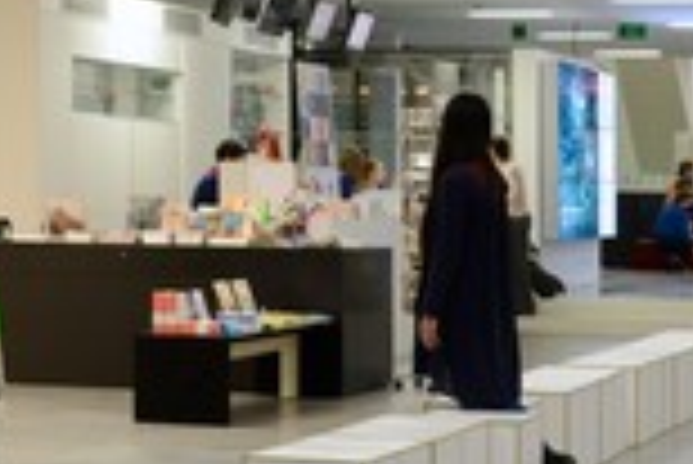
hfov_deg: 16.6
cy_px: 333
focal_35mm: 123
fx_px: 2370
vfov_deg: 11.2
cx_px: 243
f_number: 8
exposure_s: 1/5
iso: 1000
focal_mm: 38
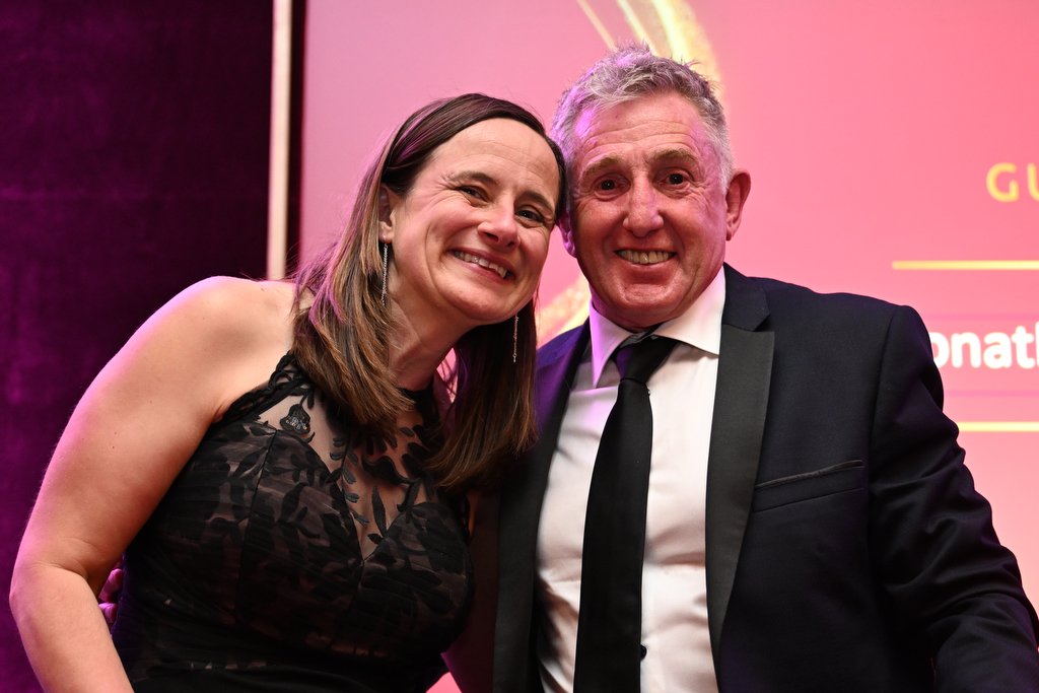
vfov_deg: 28.1
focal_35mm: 48
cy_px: 346
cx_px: 520
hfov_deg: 41.1
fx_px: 1385
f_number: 2.8
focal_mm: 48
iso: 2000
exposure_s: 1/100
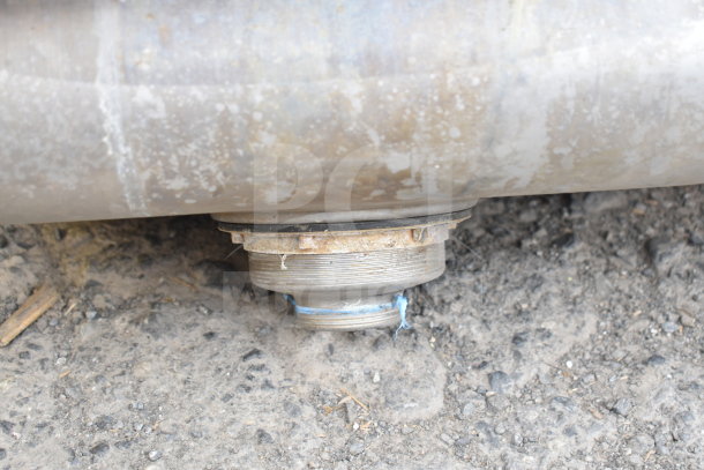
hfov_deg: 35.0
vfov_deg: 23.8
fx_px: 1115
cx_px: 352
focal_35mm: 57
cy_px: 235
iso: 200
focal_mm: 38
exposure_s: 1/60
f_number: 4.8
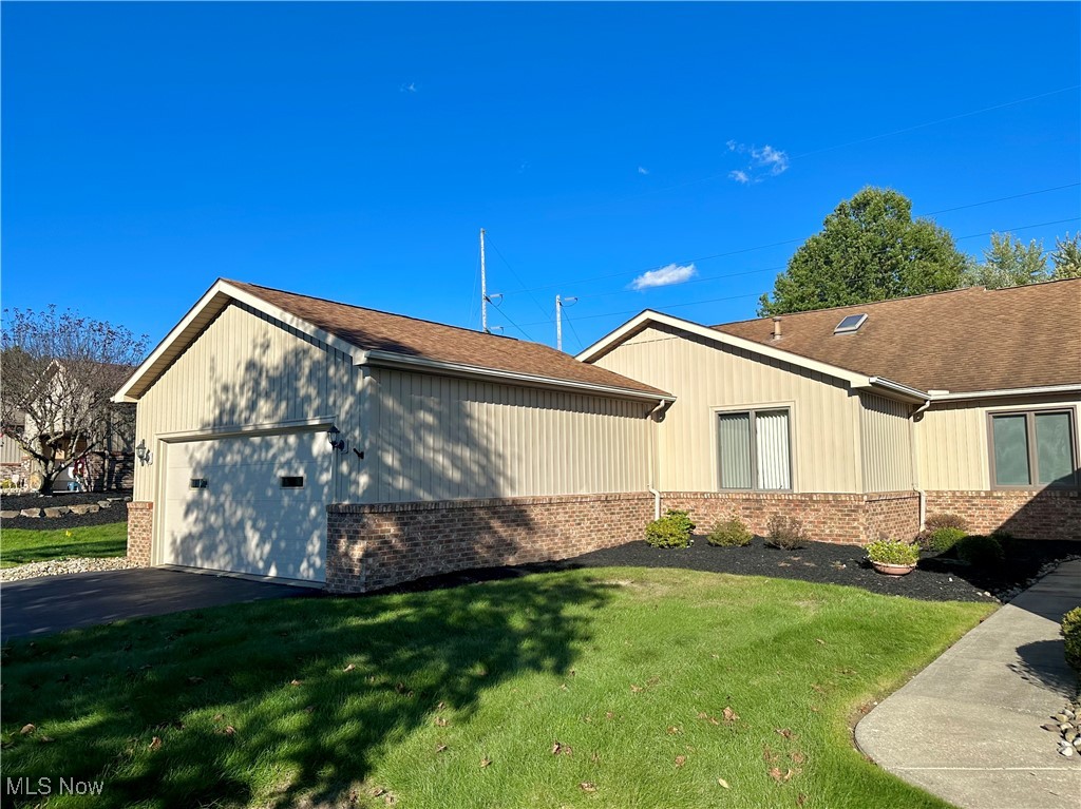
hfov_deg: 71.6
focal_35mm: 24
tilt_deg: +4.6
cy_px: 404
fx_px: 749
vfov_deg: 56.8
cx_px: 540
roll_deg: -0.6
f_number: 1.78
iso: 80
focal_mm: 6.86
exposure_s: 1/5263
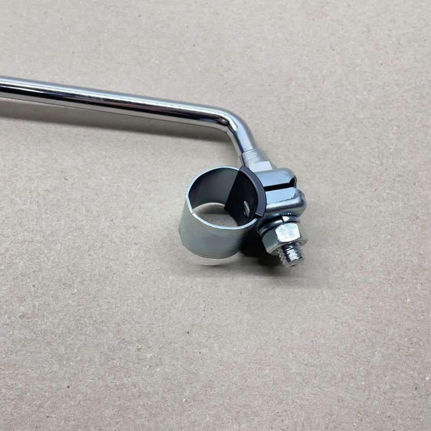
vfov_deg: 52.5
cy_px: 215
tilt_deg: -70.6
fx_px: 437
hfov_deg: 52.5
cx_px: 205
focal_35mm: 31
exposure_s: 1/100
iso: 80
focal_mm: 4.2
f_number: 1.6
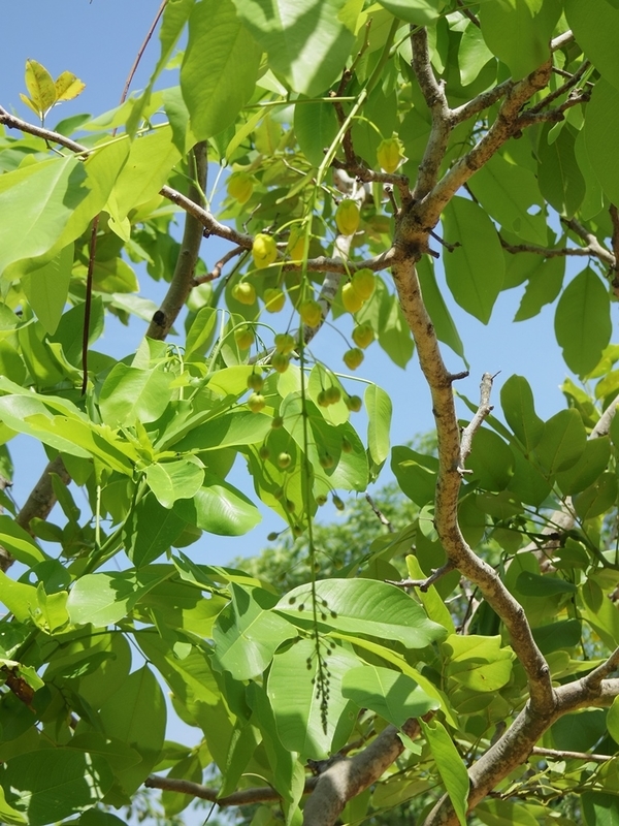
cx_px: 310
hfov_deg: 15.2
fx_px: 2313
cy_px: 413
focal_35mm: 97
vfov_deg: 20.2
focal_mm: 17.4
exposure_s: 1/640
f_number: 4
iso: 100
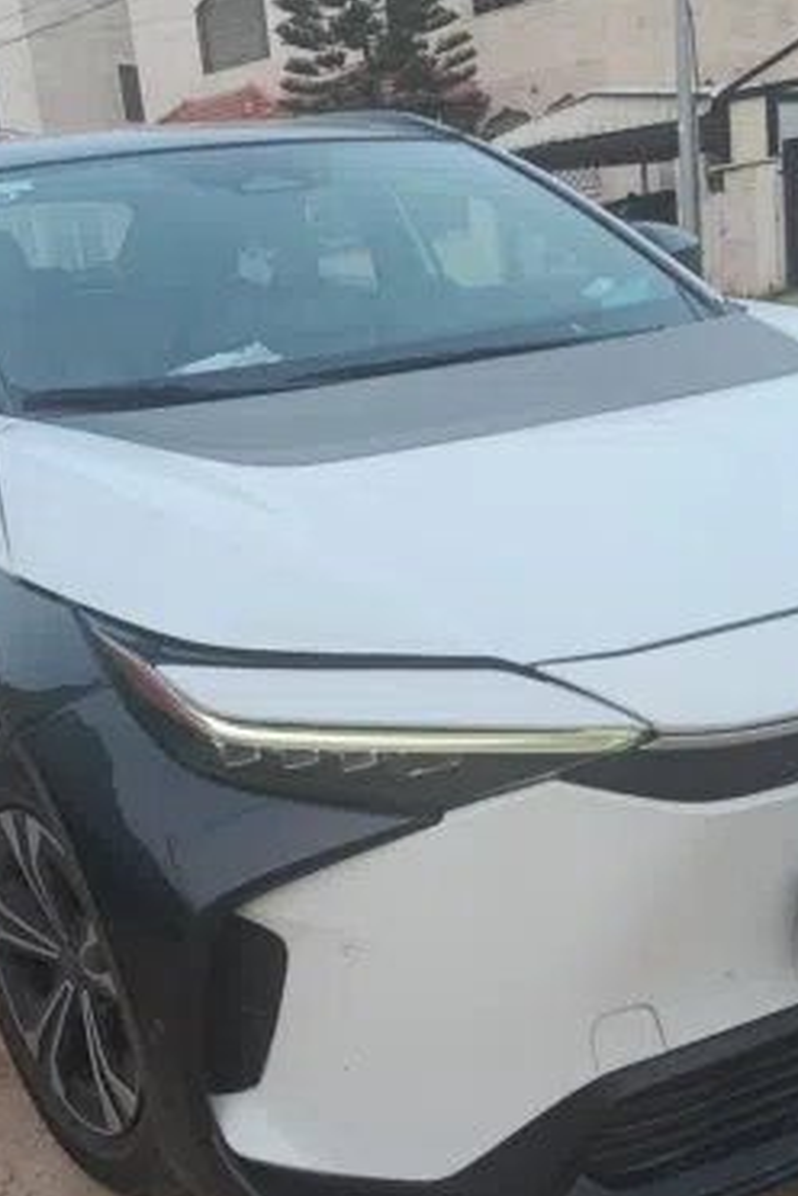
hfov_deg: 31.2
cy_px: 711
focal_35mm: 43
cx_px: 422
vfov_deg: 45.2
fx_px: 1430
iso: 284
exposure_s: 1/100
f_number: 1.7
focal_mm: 5.24
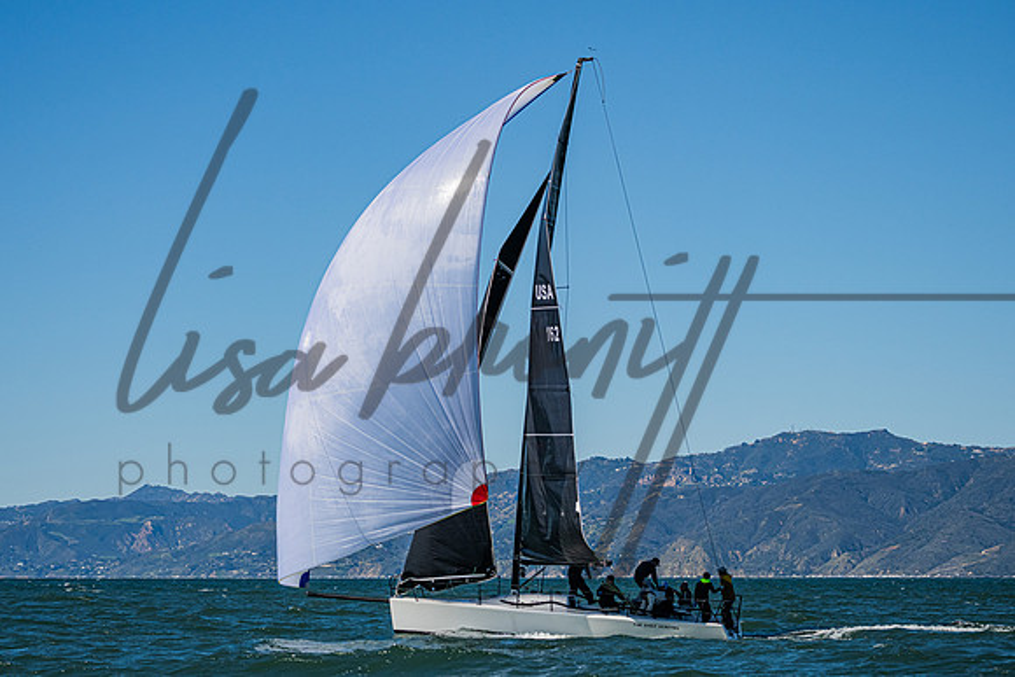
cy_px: 313
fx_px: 3335
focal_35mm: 118
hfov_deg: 17.3
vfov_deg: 11.6
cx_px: 480
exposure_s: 1/6400
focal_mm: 100
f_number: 5.6
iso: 400
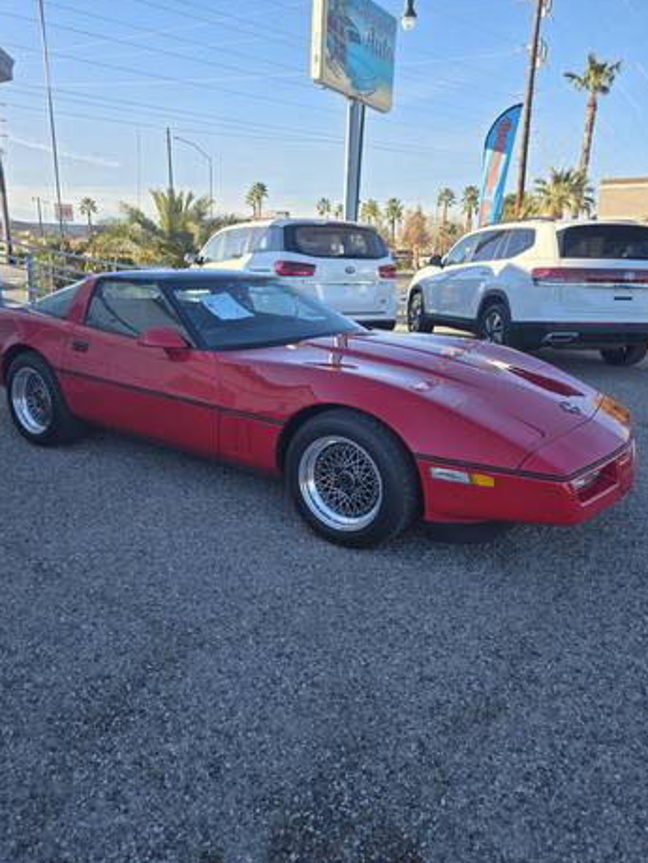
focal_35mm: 24
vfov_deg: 71.6
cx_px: 321
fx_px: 599
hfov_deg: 56.8
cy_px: 437
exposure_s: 1/2198
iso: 80
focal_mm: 6.3
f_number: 1.7
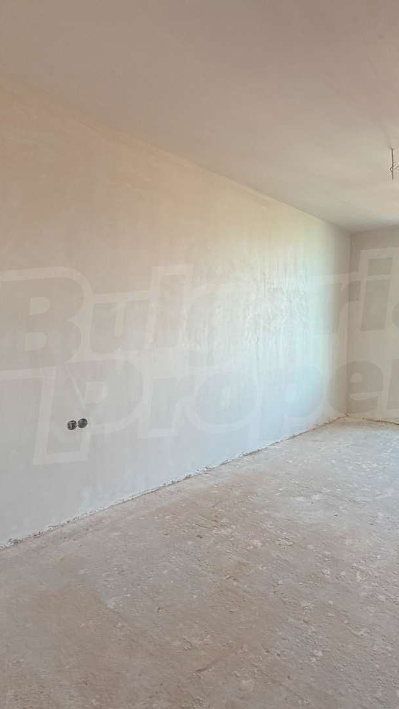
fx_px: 395
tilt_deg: -6.1
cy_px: 356
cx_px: 303
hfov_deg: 51.2
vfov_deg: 83.8
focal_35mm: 21
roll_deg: -0.8
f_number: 2.2
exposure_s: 1/121
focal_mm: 2.22
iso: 125
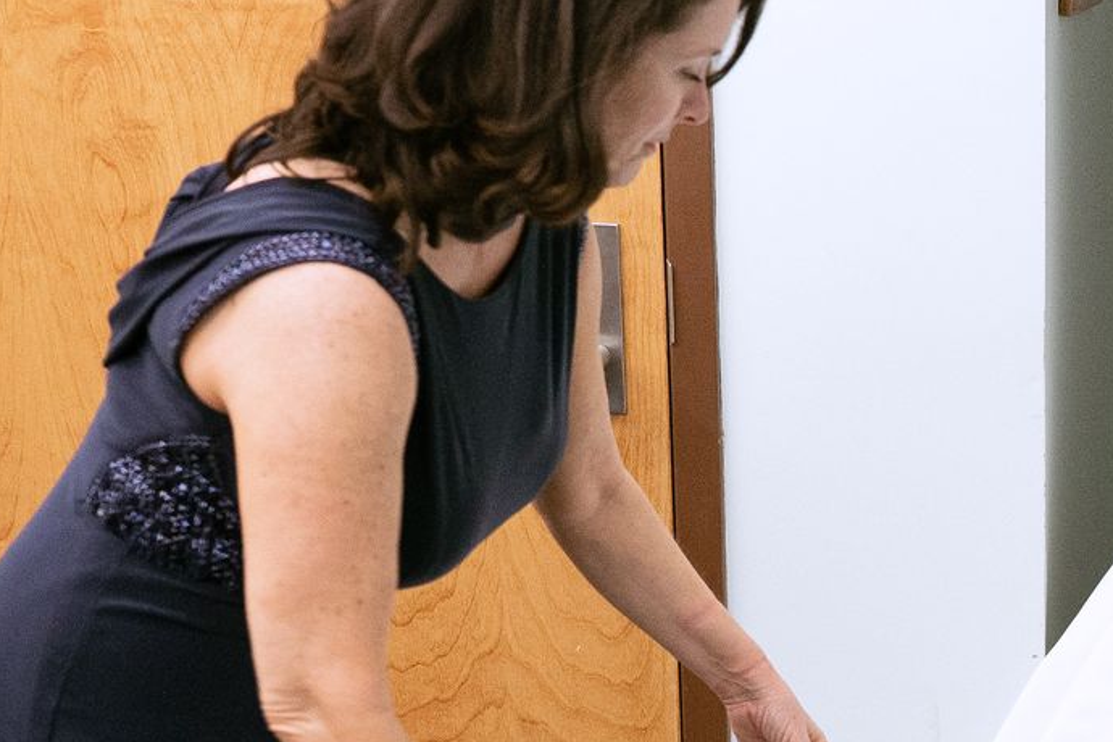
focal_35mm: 87
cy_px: 670
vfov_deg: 15.5
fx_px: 2690
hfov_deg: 21.8
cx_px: 1315
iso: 500
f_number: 2.8
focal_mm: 24
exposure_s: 1/250
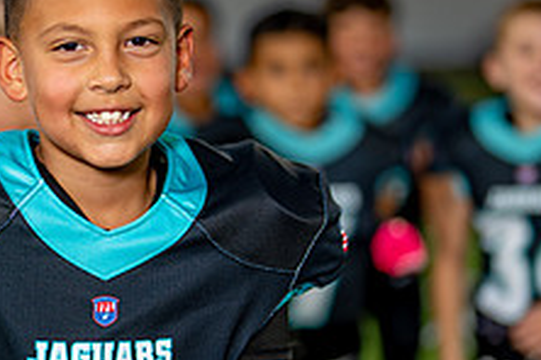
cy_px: 199
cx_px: 125
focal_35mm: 142
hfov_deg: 14.4
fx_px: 2134
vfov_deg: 9.7
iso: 100
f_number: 1.2
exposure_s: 1/400
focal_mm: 50
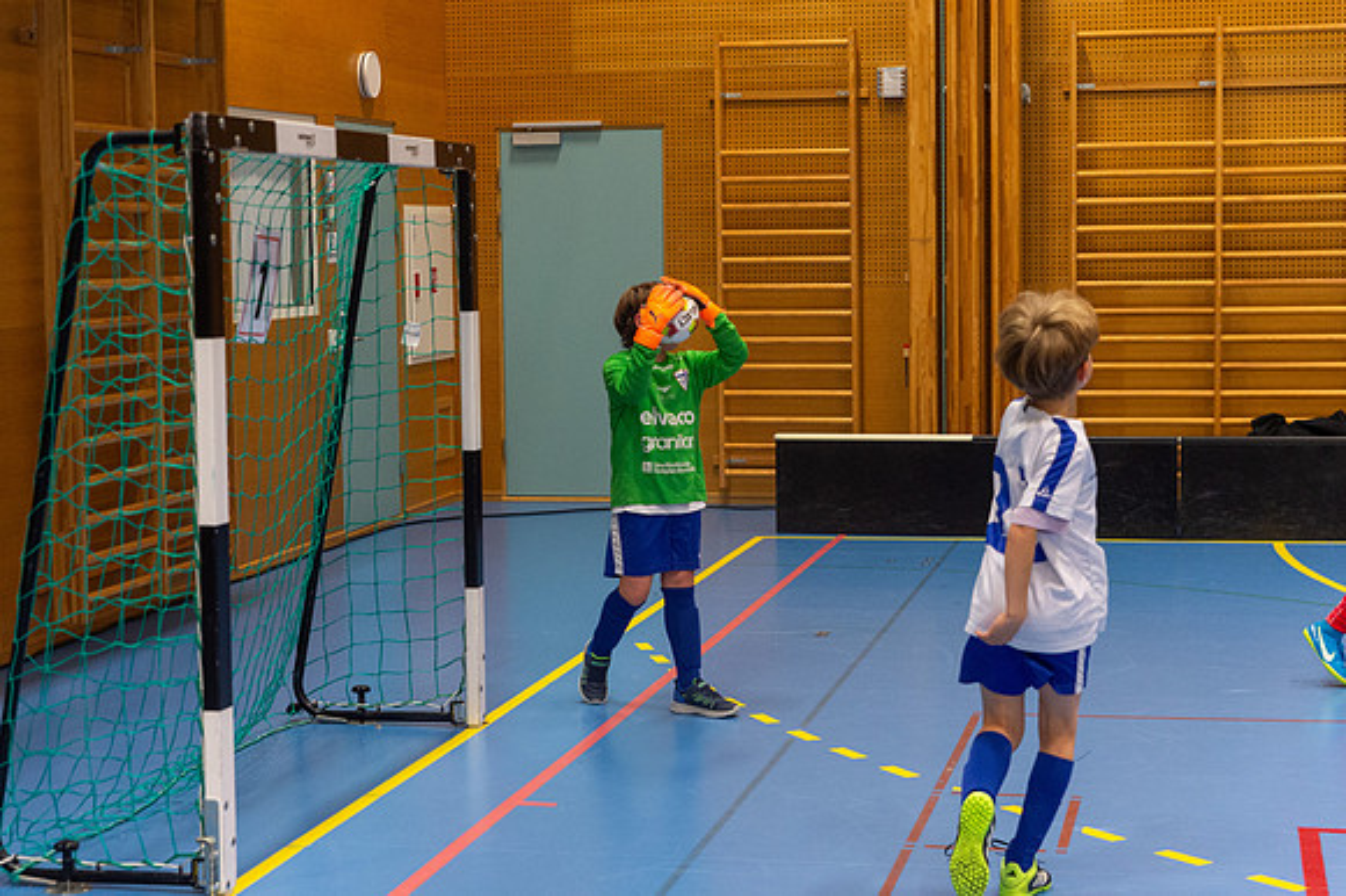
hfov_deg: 28.9
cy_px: 448
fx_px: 2616
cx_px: 673
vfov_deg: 19.4
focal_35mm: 70
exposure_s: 1/400
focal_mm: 70
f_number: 3.5
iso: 5000
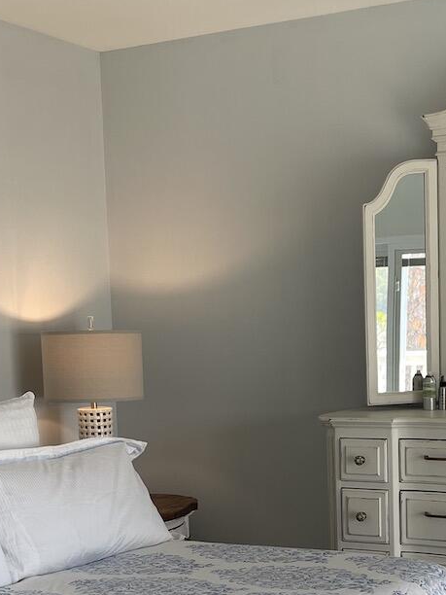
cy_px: 472
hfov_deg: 21.6
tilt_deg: -7.6
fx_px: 1168
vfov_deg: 28.0
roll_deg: +1.2
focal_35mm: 68
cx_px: 274
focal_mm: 5.1
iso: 32
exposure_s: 1/120
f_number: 1.6
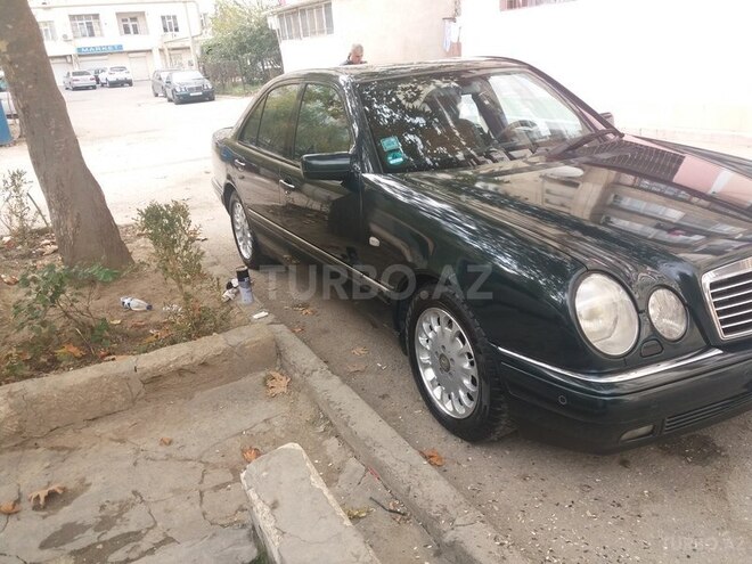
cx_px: 376
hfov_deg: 63.4
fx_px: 608
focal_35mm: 28
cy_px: 282
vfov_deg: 49.7
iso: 64
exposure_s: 1/114
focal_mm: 3.7
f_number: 1.9
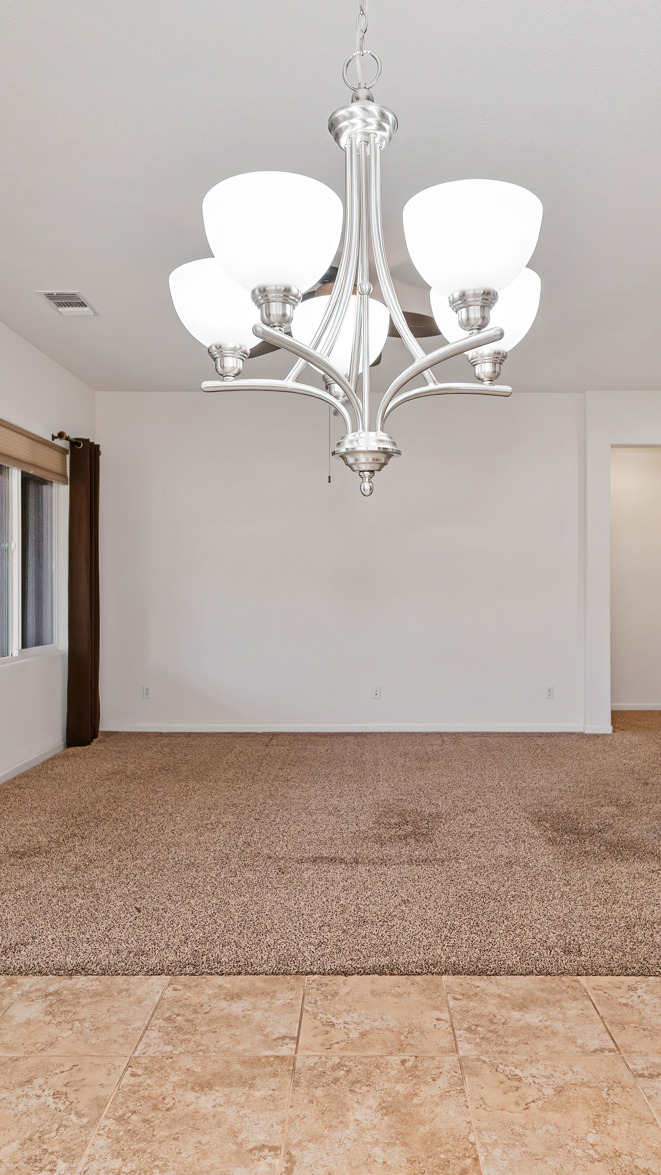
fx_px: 779
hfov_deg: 45.9
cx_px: 364
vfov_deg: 74.0
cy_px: 583
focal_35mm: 25
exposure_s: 1/200
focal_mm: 14
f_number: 7.1
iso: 640
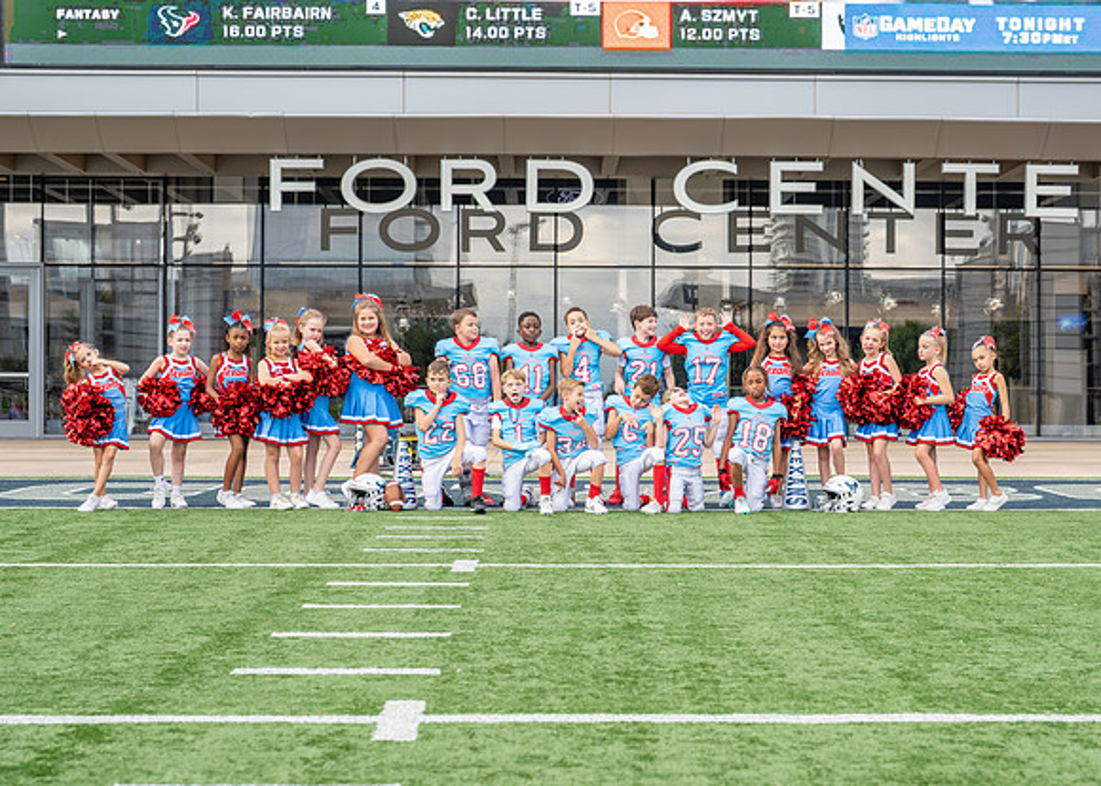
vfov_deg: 20.8
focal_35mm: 68
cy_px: 396
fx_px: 2140
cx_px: 596
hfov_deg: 28.8
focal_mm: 50
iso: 250
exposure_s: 1/400
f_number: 4
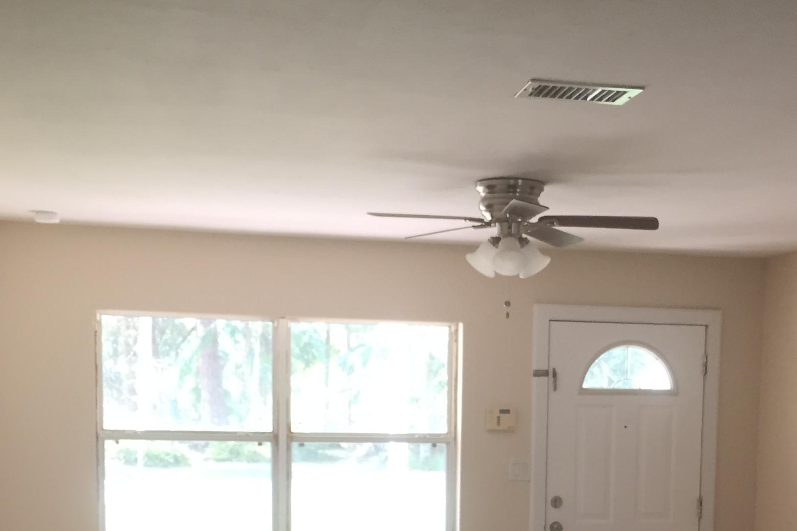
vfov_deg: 22.7
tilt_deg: -6.8
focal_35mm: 57
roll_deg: -0.8
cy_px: 552
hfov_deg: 34.9
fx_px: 1262
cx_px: 478
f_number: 2.2
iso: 40
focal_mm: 4.15
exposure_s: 1/40
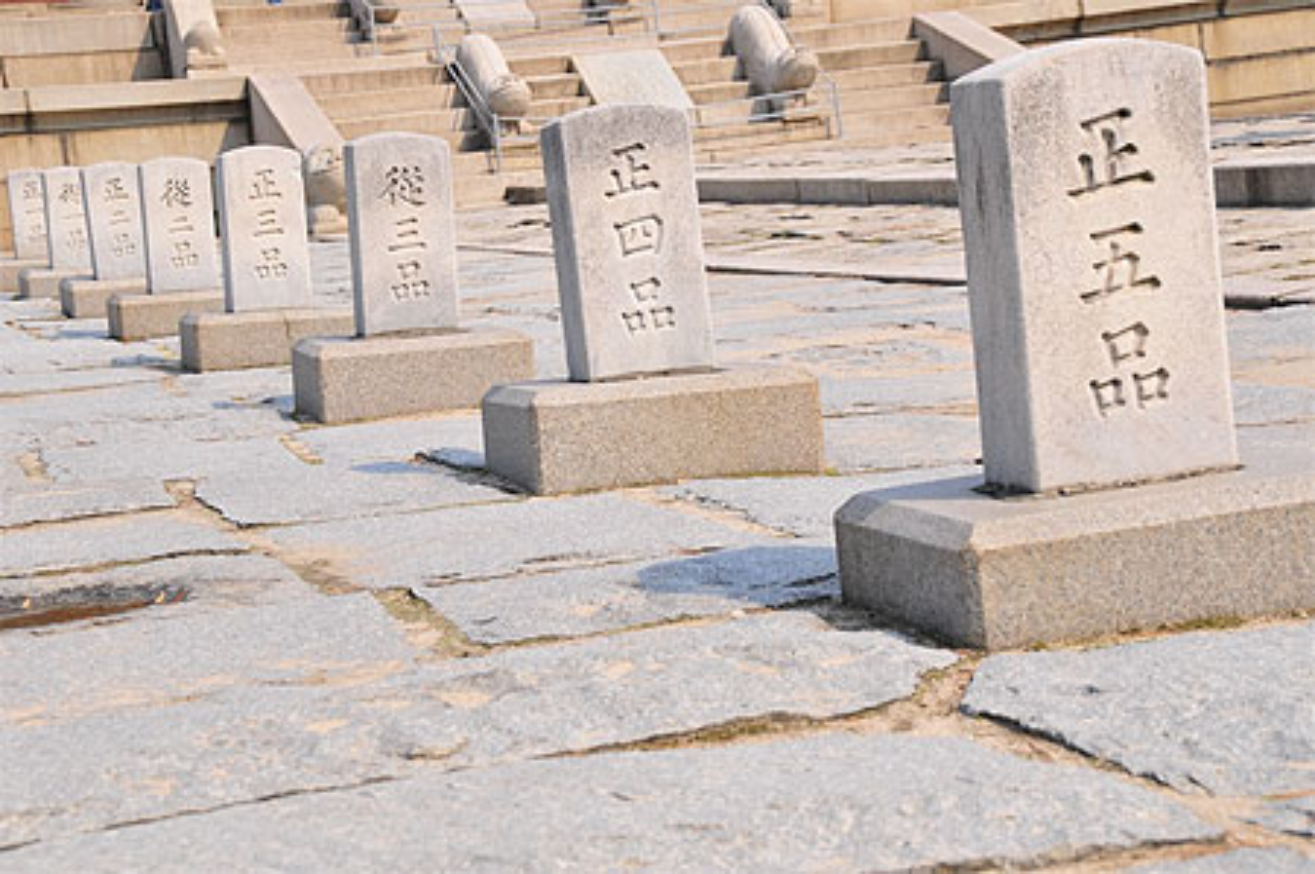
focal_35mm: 82
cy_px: 437
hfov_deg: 24.6
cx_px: 658
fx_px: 3010
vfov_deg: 16.5
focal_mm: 55
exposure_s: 1/350
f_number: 9.5
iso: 200
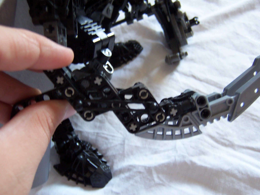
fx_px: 270
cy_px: 98
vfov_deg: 39.7
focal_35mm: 36
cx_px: 130
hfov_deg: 51.4
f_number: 2.8
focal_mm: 5.6
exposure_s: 1/30
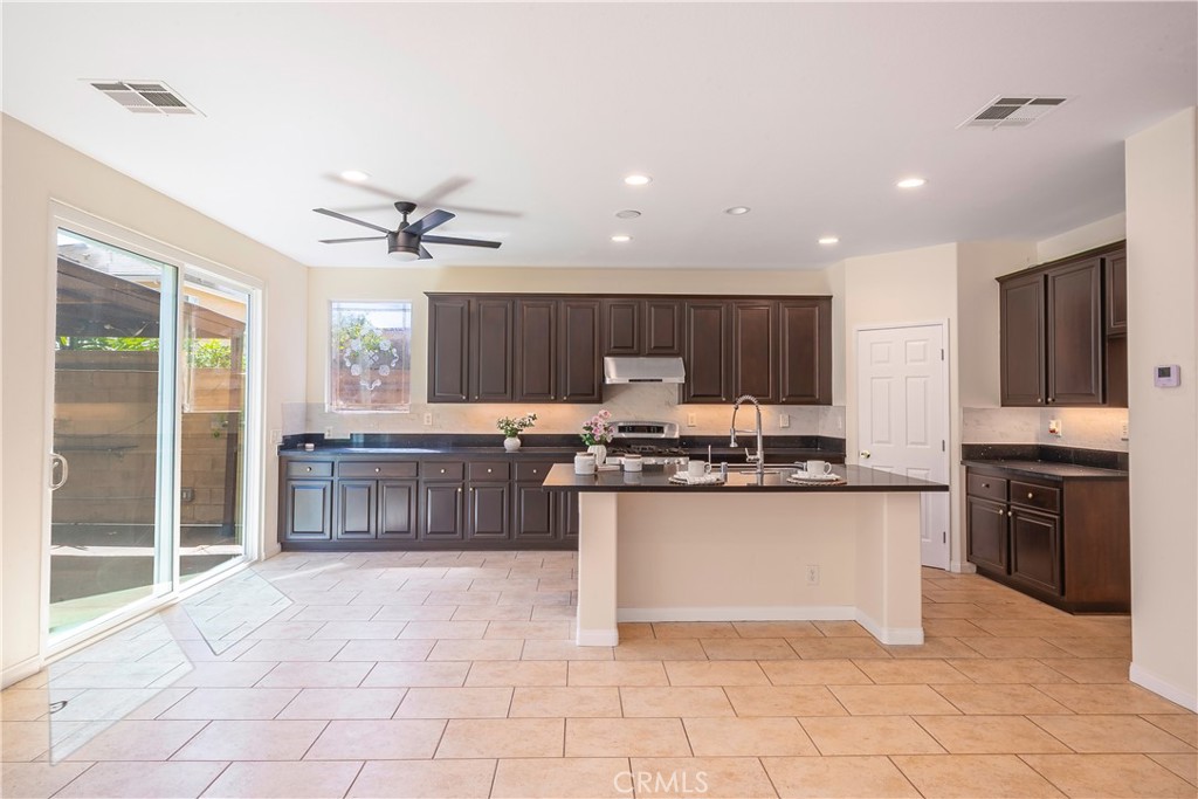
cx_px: 599
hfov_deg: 84.0
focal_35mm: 20
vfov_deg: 61.9
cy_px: 400
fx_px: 666
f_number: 22
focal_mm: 20
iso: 50
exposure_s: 1/13
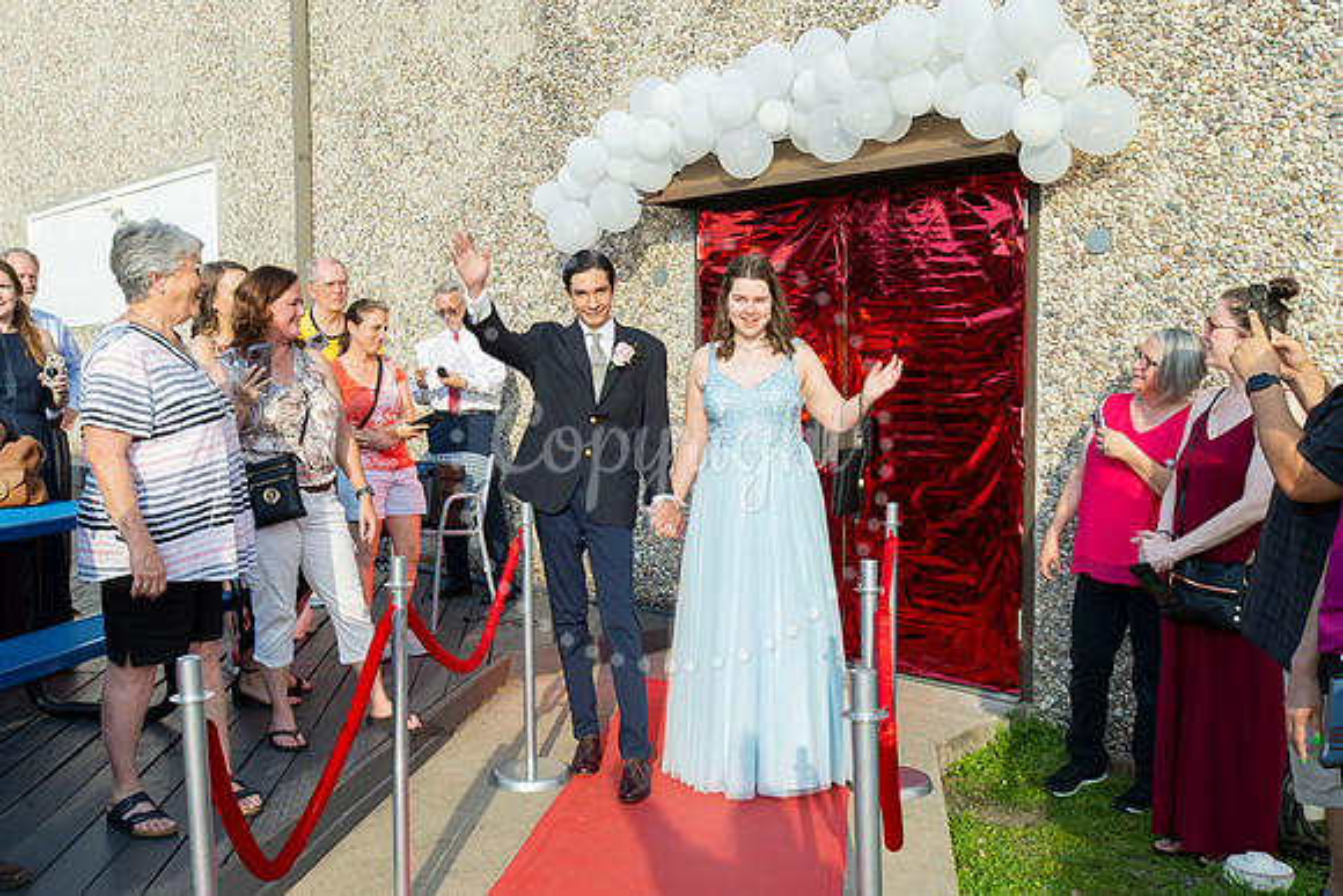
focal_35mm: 35
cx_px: 672
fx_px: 1306
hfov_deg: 54.4
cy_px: 448
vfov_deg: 37.9
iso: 160
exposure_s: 1/250
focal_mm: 35
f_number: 8
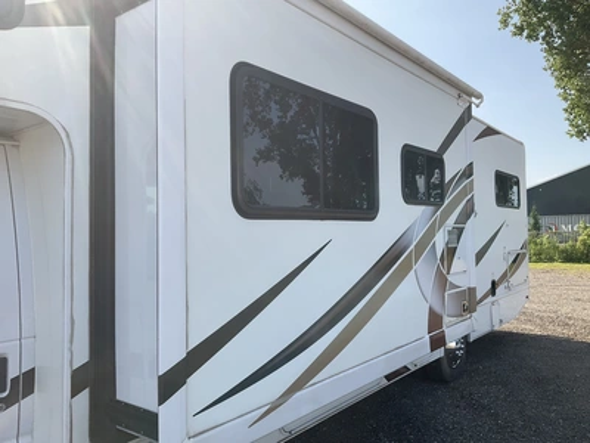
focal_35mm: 29
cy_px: 222
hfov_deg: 61.7
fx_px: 494
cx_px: 295
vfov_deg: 48.2
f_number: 1.8
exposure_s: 1/1076
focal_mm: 3
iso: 25
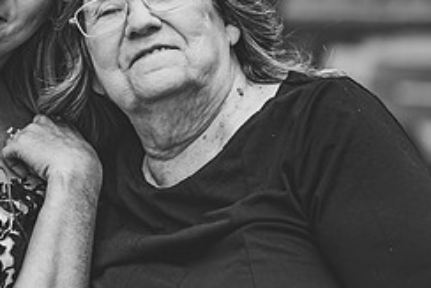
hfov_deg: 5.8
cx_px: 49
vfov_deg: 3.9
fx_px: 4264
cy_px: 114
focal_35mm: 356
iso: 400
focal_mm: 150
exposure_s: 1/1600
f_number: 2.8
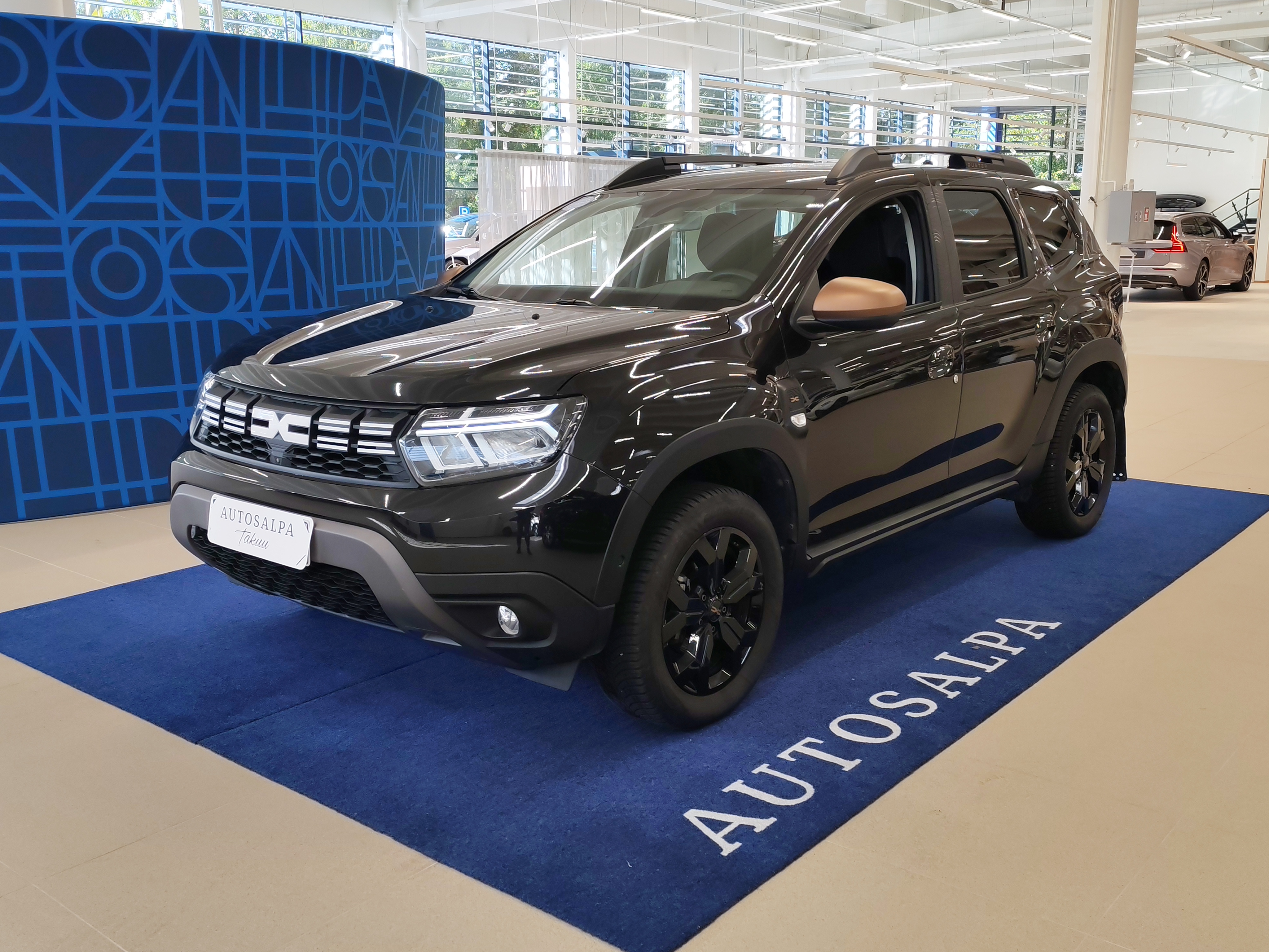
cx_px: 634
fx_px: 1246
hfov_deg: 54.0
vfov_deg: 41.8
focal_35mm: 34
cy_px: 476
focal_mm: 6.12
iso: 100
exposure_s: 1/100
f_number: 1.9
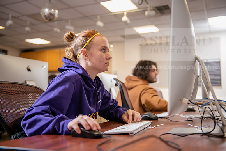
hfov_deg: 50.7
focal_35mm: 38
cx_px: 113
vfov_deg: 35.1
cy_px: 76
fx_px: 239
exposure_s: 1/200
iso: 640
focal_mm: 38
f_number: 3.2
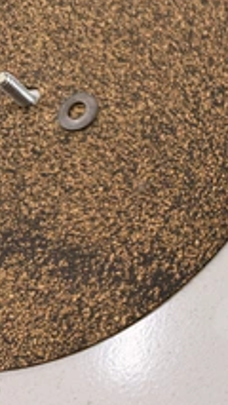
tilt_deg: -69.9
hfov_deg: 20.9
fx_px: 526
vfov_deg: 42.1
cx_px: 338
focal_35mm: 49
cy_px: 215
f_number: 1.78
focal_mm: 6.76
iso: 320
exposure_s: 1/60
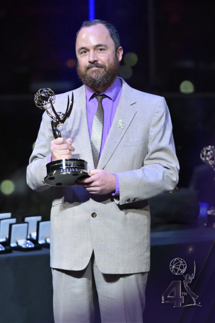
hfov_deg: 5.1
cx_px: 108
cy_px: 162
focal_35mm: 270
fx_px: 2420
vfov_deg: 7.6
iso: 4000
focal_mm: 180
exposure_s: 1/400
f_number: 2.8
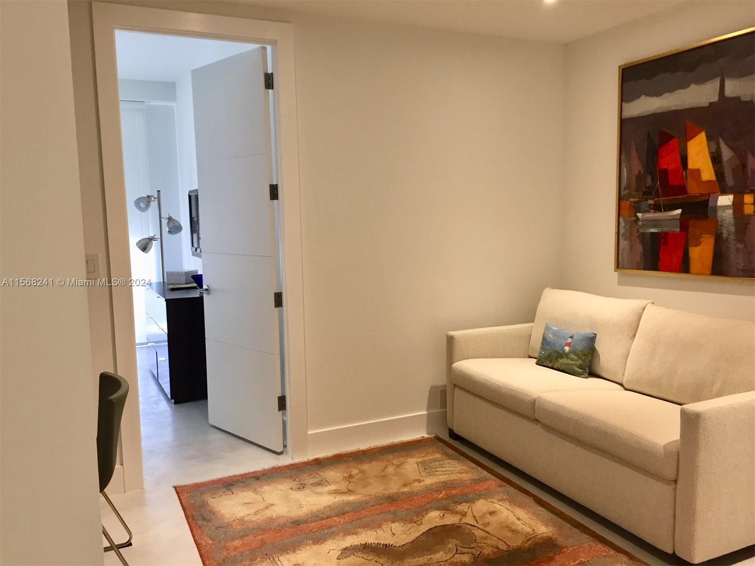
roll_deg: +2.1
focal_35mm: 29
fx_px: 633
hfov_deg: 61.7
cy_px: 283
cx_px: 378
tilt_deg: -6.0
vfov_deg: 48.2
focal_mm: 4.15
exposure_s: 1/30
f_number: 2.2
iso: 80
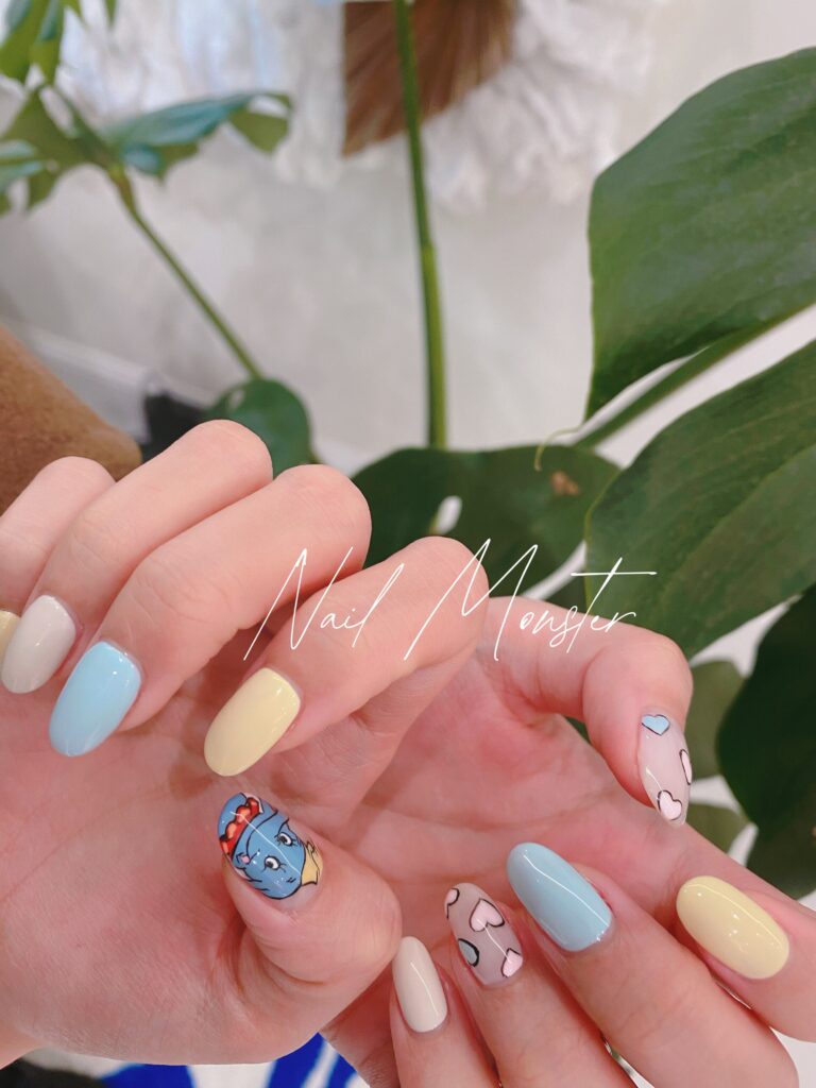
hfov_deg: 53.1
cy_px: 544
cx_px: 408
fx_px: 817
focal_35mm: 26
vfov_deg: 67.3
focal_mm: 4.25
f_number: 1.8
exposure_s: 1/60
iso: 80
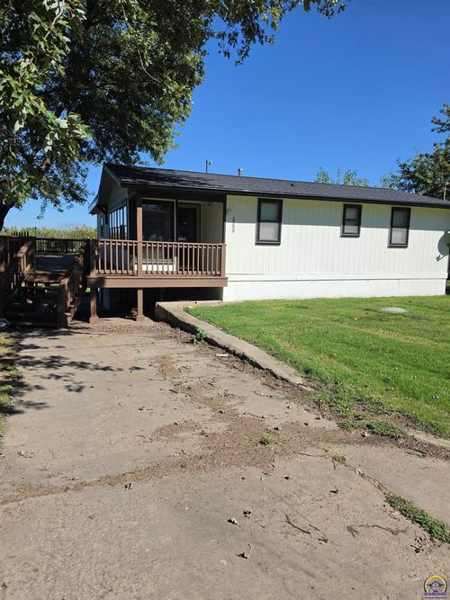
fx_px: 399
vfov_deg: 73.9
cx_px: 225
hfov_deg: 58.9
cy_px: 300
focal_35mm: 23
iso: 50
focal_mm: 6.5
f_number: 1.4
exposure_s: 1/7939
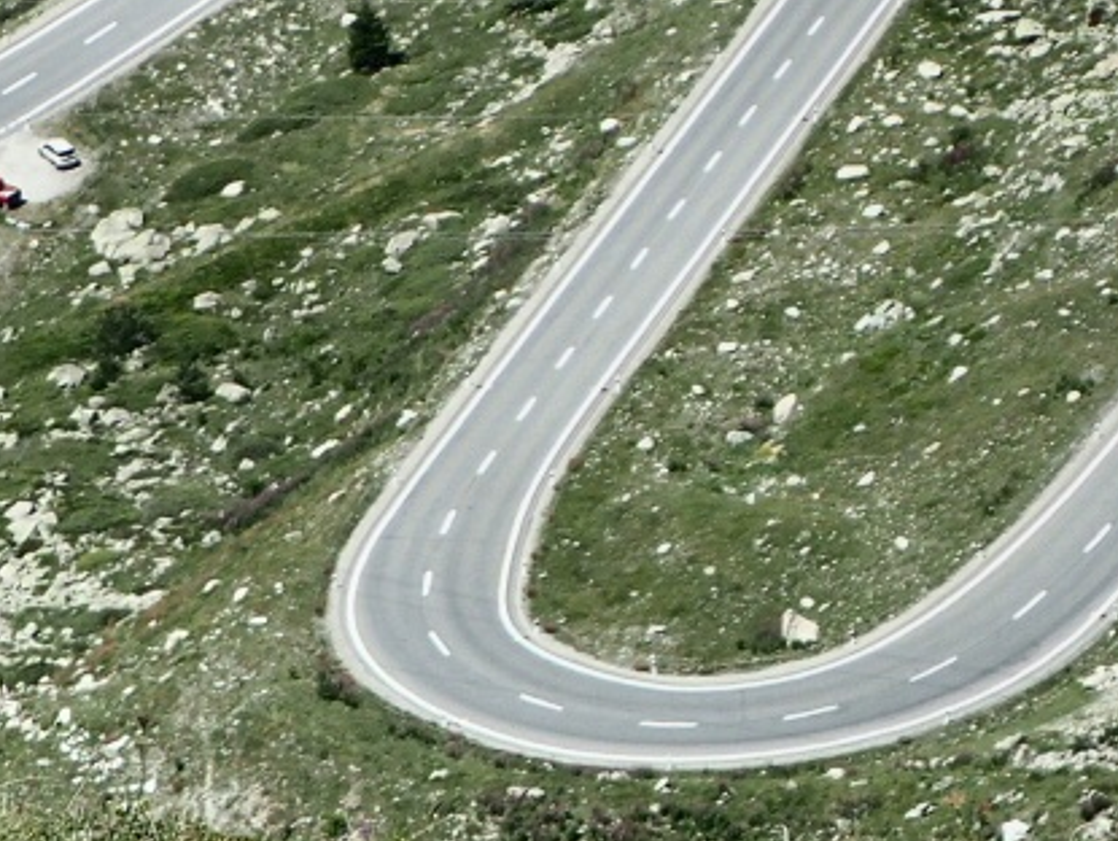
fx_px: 10376
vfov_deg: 4.6
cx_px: 1100
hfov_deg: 6.2
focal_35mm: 321
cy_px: 305
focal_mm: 18
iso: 100
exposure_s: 1/400
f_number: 4.9
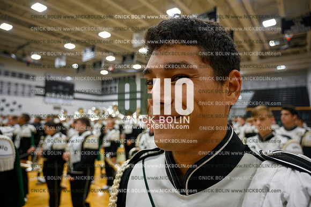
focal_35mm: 24
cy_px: 104
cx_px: 156
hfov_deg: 73.8
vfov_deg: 53.1
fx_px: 207
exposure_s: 1/250
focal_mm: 24
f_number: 4
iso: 1250
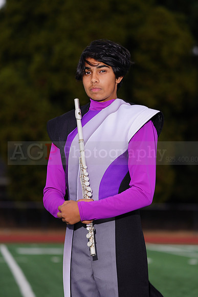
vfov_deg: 10.4
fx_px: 1632
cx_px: 99
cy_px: 148
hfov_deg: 6.9
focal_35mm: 198
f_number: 5.6
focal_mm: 198
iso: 200
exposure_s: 1/160
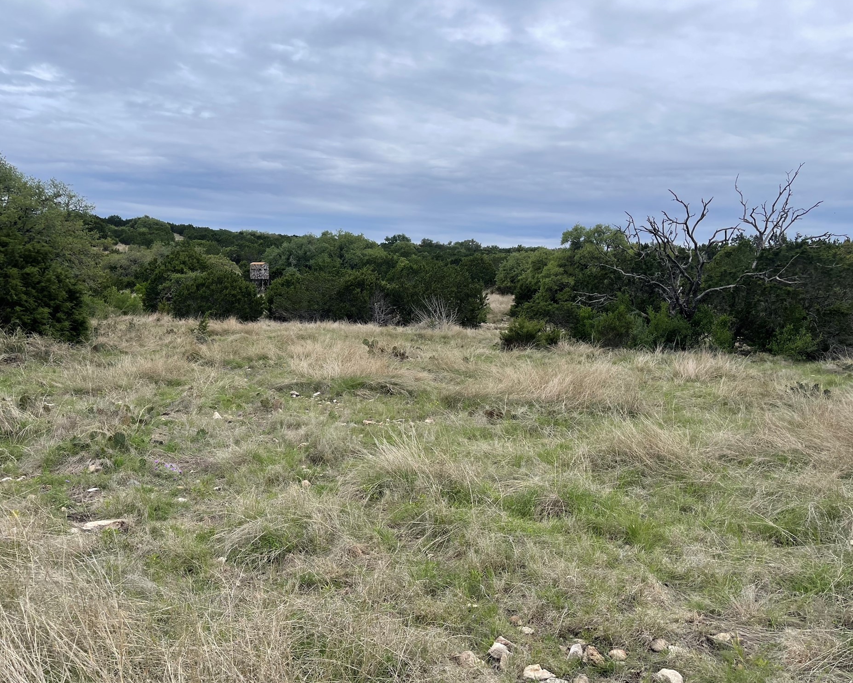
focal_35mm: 27
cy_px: 349
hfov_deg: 64.0
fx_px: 682
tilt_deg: -7.0
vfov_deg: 53.2
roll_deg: +0.4
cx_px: 398
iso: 32
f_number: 1.6
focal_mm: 5.1
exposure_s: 1/4525
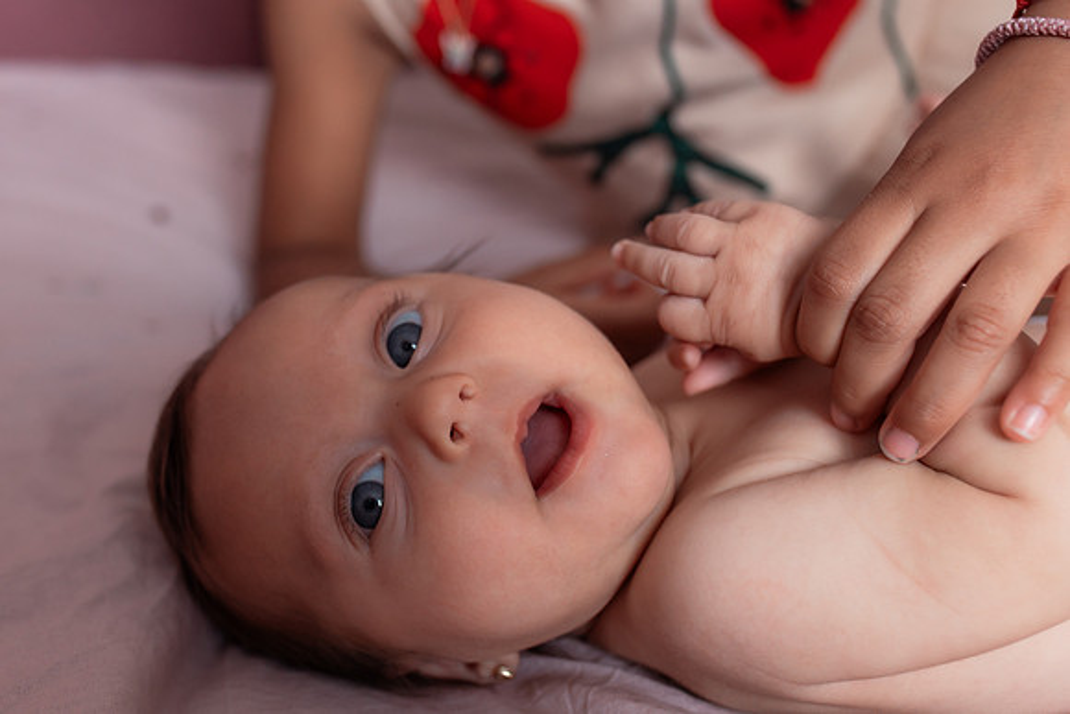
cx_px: 431
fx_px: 1243
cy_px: 400
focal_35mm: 42
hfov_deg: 46.3
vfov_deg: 32.0
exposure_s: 1/250
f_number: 4.5
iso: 160
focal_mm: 35
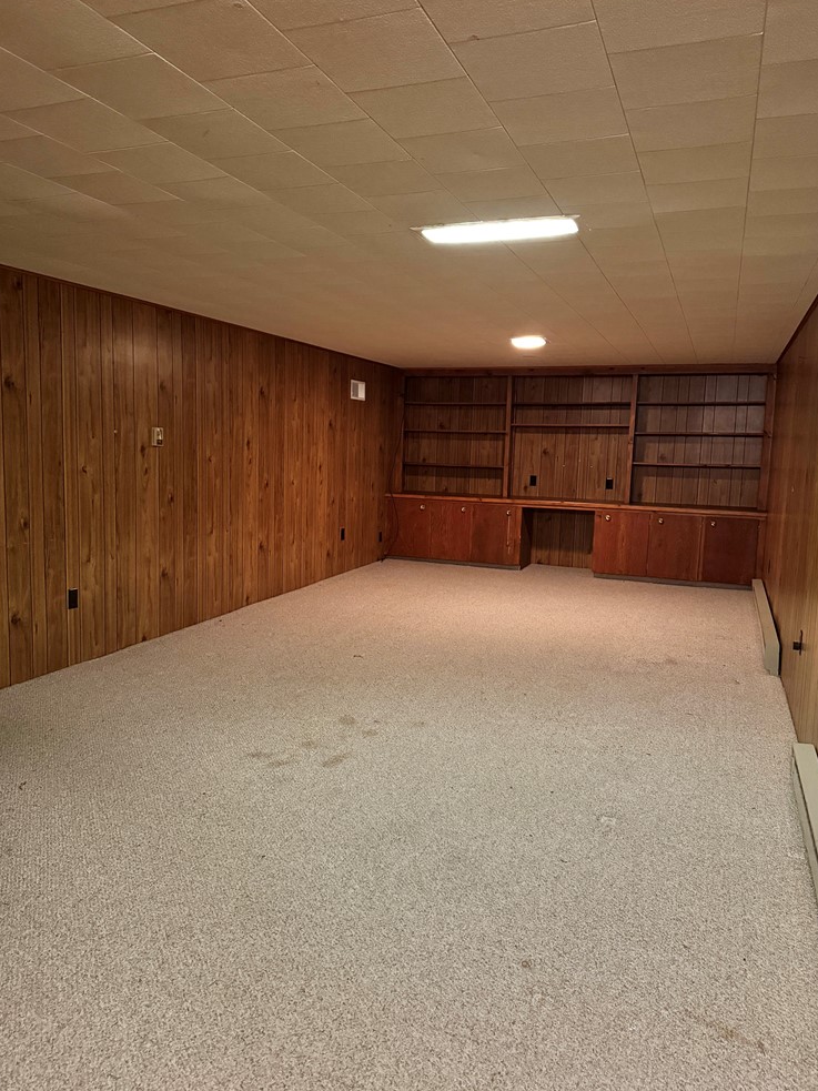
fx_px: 788
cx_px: 408
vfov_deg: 69.4
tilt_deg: -6.0
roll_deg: -1.1
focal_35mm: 25
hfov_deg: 54.9
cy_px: 542
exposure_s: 1/40
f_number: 1.78
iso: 800
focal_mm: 6.76
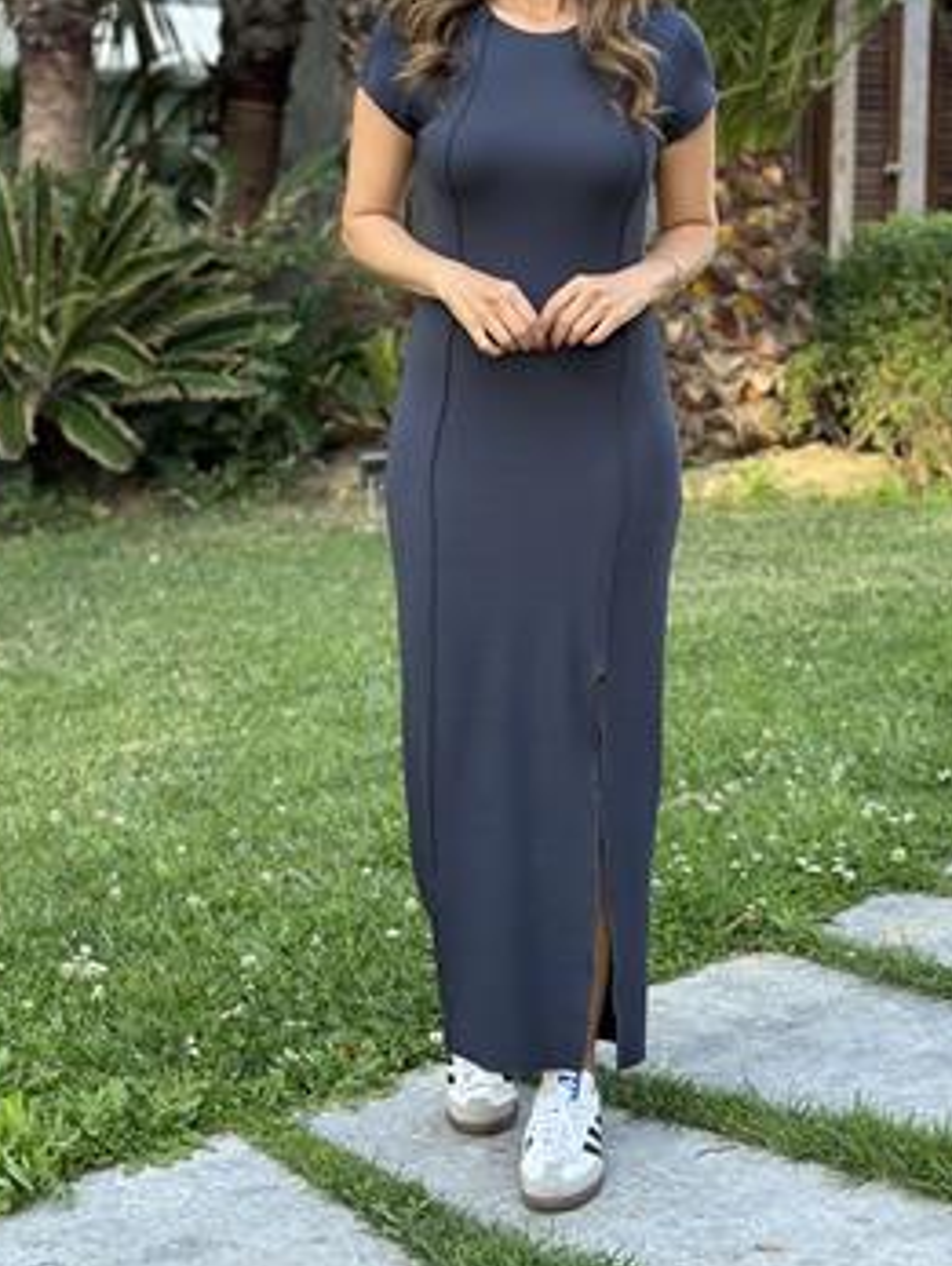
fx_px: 2562
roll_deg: -1.2
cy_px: 390
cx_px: 522
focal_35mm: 70
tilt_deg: -2.2
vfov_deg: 27.5
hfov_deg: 21.0
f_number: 1.78
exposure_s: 1/172
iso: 100
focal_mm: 6.86
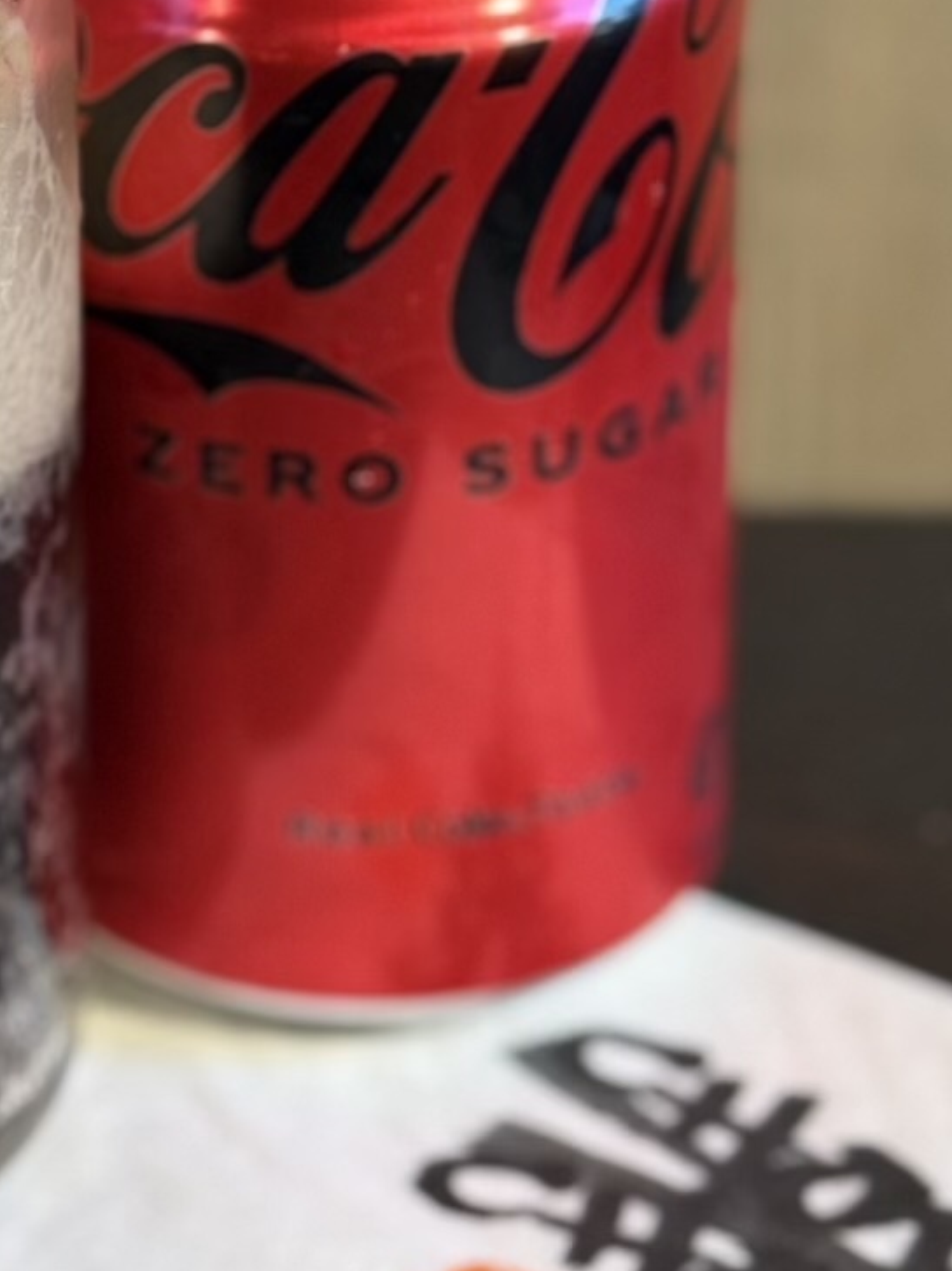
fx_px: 4660
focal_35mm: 127
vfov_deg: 15.5
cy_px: 464
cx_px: 40
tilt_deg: -27.2
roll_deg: +1.3
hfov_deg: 11.6
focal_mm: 6.76
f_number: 1.78
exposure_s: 1/60
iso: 160
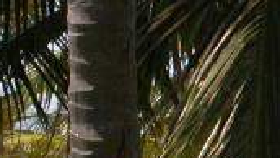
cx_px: 593
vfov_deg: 1.9
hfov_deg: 3.4
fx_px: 4703
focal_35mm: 633
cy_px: 200
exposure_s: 1/336
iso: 100
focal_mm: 25.9
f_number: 5.7
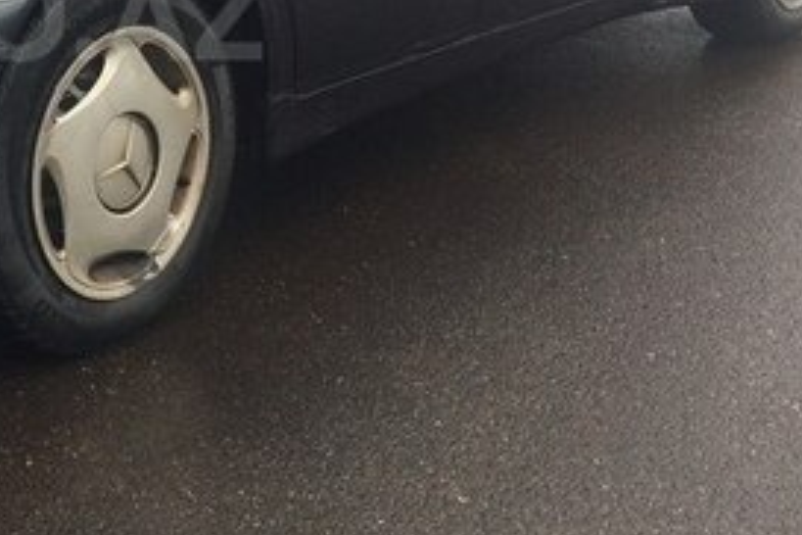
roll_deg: +2.3
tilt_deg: -12.8
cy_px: 16
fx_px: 1626
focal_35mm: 73
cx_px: -38
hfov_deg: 26.0
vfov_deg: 18.3
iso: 32
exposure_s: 1/622
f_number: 2.2
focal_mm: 4.15
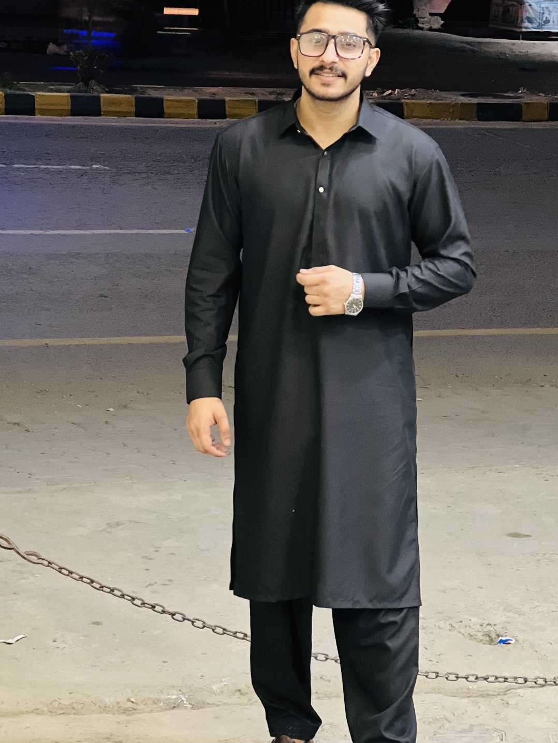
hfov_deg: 13.7
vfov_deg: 18.2
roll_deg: -2.5
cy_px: 432
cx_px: 342
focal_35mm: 108
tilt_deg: -11.6
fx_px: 2321
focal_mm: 9
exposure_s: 1/14
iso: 500
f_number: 2.8
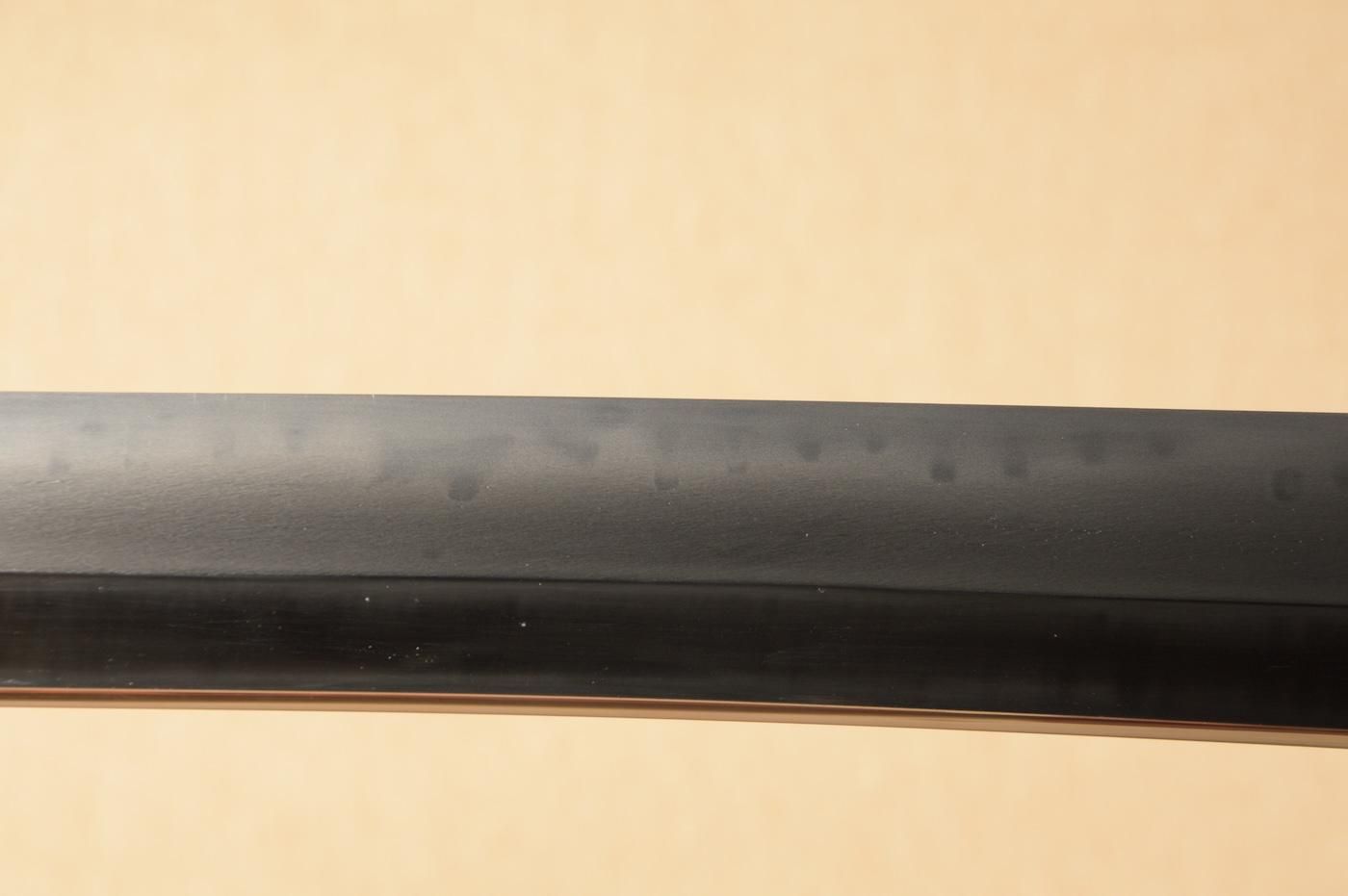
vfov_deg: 9.1
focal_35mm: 150
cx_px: 674
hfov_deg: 13.7
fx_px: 5612
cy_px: 448
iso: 400
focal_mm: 100
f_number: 11
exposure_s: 1/2
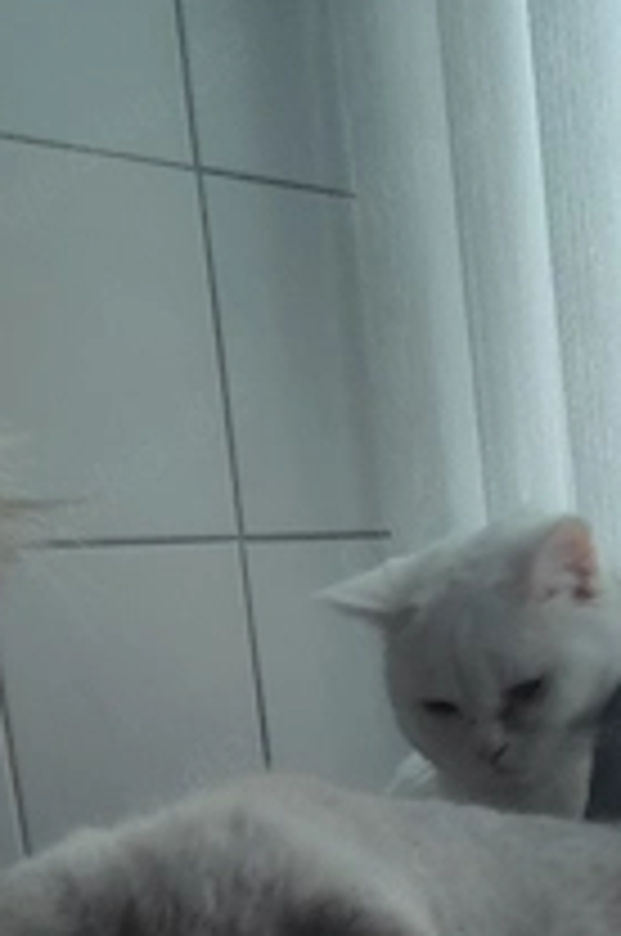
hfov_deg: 22.0
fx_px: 1558
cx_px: 562
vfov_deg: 31.6
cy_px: 875
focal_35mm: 60
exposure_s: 1/33
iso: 166
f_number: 2.45
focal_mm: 3.58
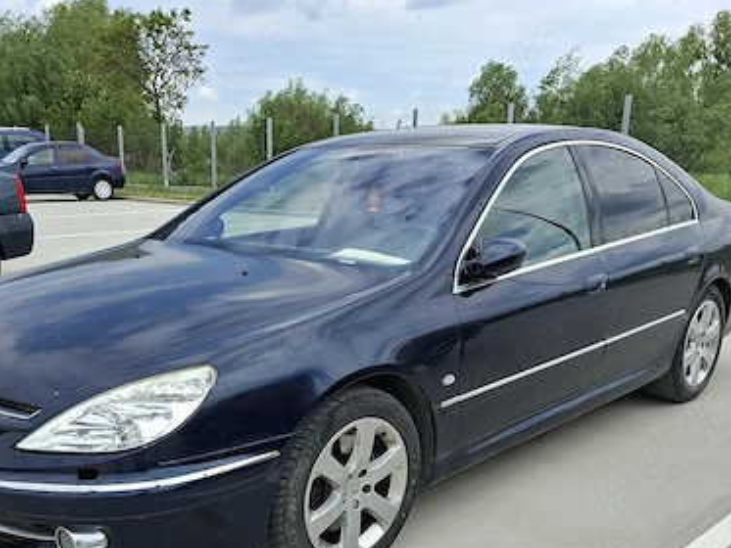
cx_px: 304
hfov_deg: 49.9
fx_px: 782
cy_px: 434
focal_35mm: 37
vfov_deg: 37.4
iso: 50
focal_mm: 5.54
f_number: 1.8
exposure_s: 1/1531
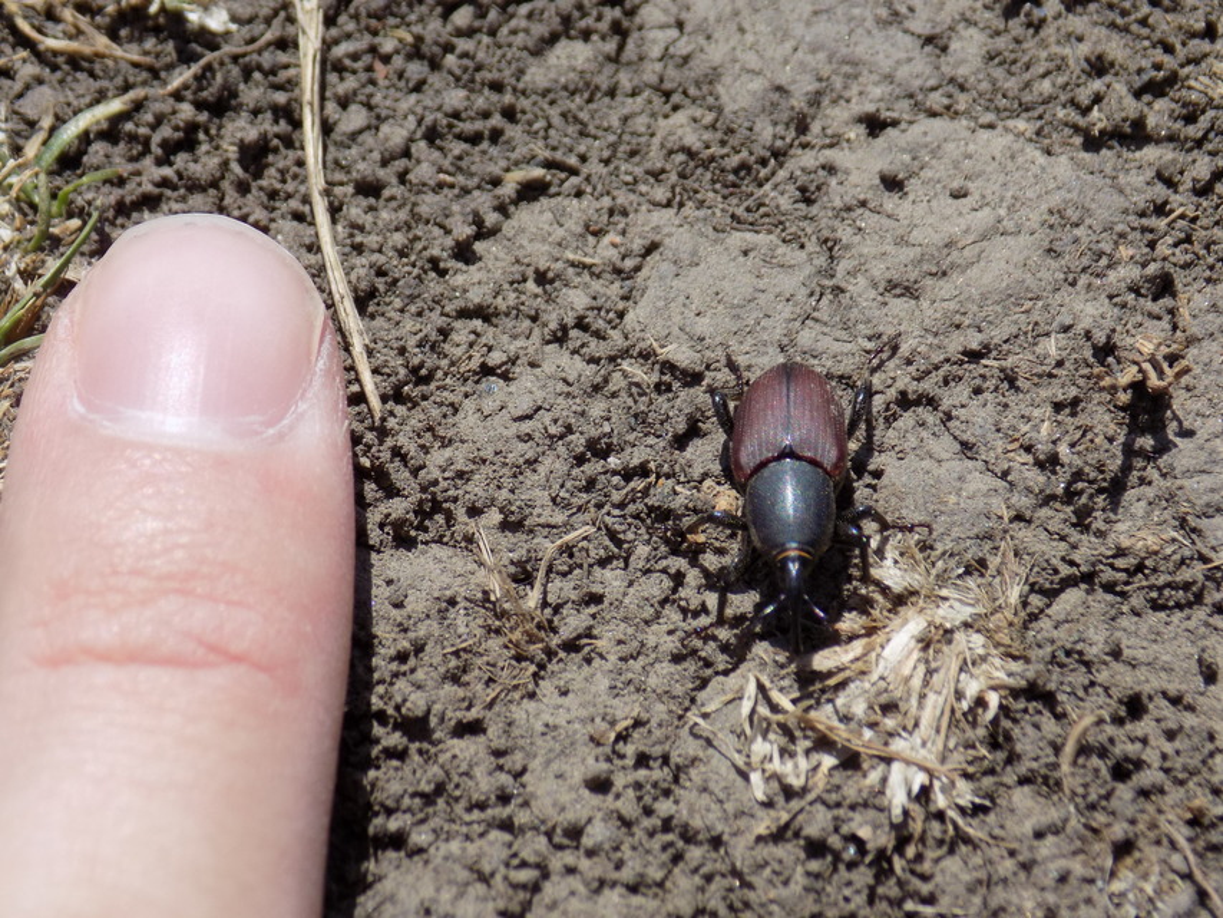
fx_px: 4170
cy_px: 459
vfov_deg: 12.6
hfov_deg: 16.7
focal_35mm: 118
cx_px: 612
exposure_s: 1/640
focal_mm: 20.9
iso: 80
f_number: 4.8
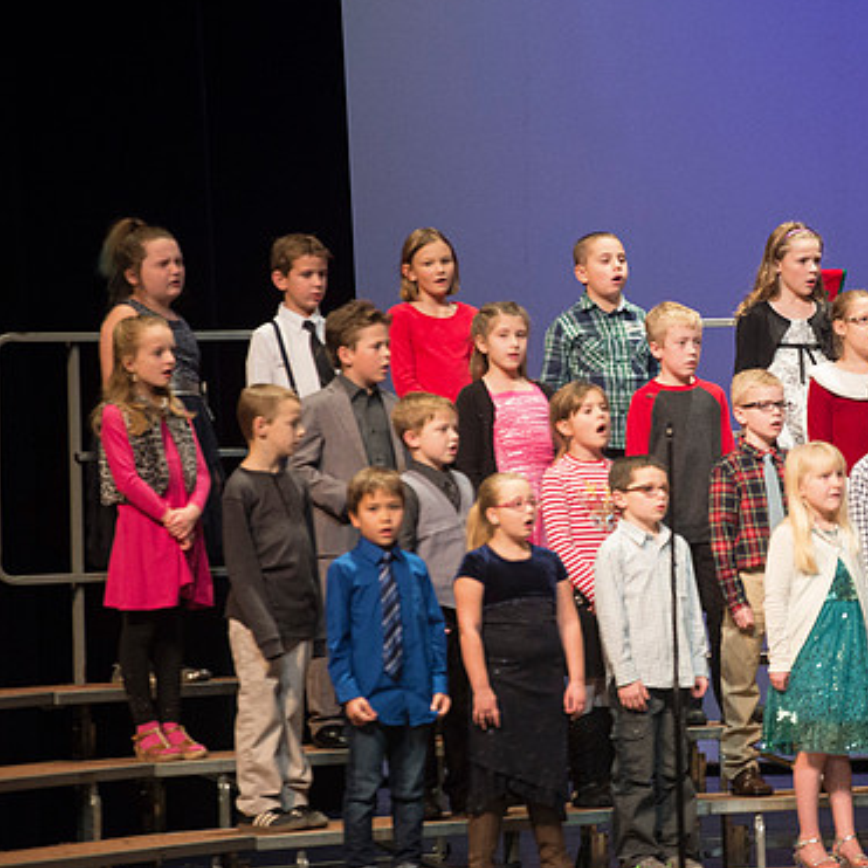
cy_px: 436
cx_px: 676
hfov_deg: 6.6
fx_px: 7546
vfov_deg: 6.6
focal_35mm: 266
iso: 2500
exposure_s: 1/250
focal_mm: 200
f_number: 2.8
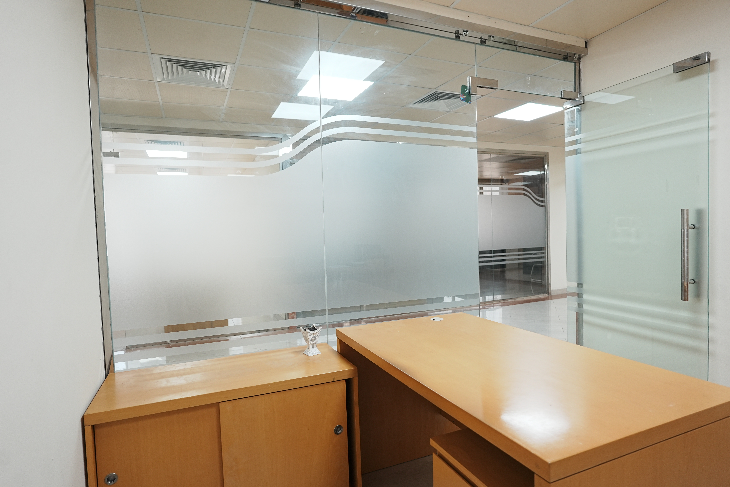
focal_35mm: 20
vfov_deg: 61.9
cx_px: 365
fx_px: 406
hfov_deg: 84.0
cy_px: 244
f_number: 4
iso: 500
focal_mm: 20
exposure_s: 1/125
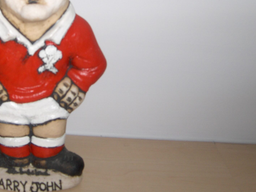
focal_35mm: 63
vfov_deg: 23.0
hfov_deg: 29.9
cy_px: 42
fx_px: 466
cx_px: 47
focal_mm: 7.5
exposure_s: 1/60
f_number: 5.5
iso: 100
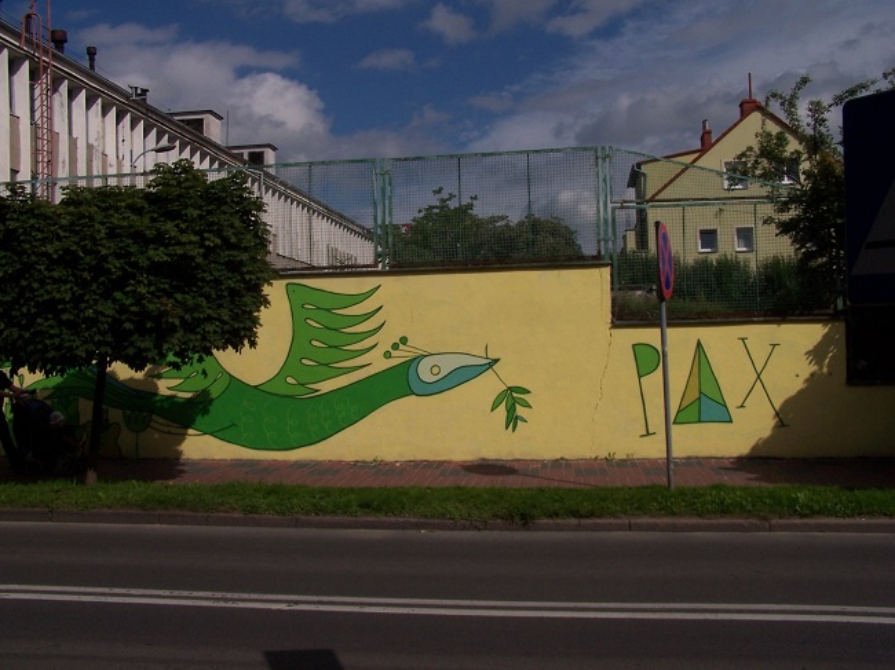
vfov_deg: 37.7
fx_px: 982
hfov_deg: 49.0
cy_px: 335
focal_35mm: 38
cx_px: 448
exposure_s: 1/1500
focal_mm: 6.3
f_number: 5.6
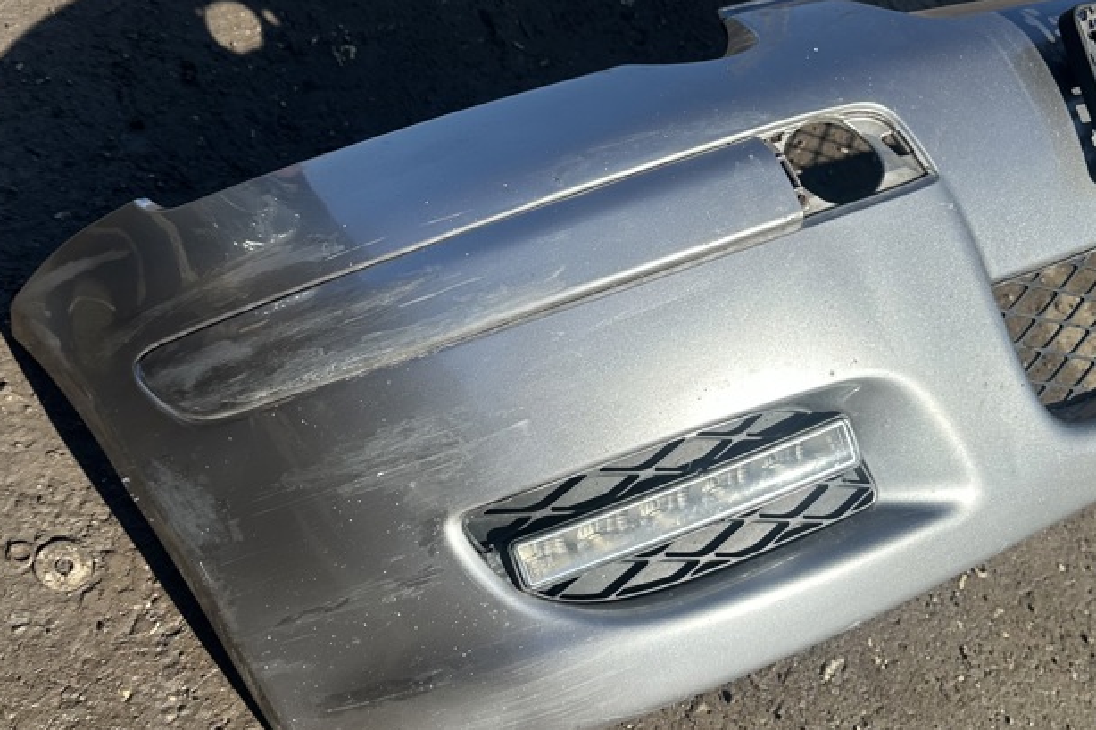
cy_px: 381
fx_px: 791
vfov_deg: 49.5
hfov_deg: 69.4
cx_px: 546
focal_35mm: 26
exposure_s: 1/2809
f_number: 1.78
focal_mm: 6.86
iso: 80
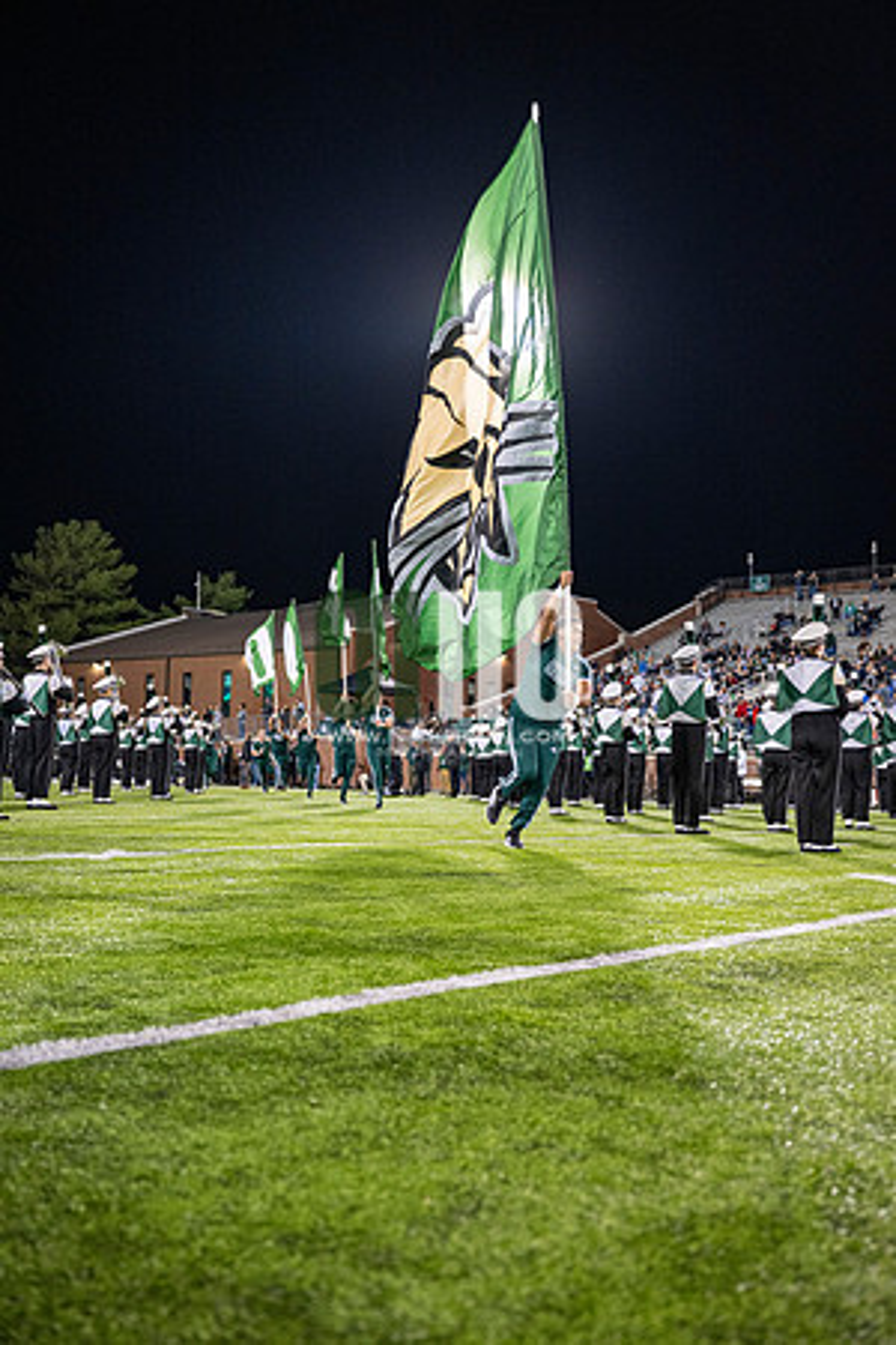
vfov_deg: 53.1
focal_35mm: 36
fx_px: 1344
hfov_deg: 36.9
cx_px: 448
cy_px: 672
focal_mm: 36
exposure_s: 1/500
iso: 1250
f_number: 3.2
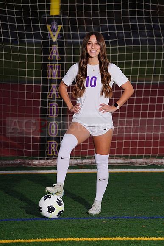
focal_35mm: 235
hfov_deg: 5.9
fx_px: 1605
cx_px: 82
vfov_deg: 8.8
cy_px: 123
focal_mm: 235
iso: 320
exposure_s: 1/200
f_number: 5.6
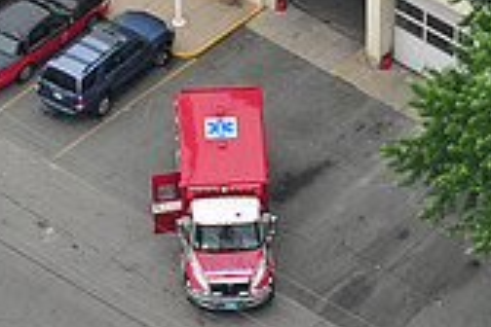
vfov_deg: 1.7
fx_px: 10947
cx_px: 12
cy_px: -180
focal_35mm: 803
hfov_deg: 2.6
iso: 400
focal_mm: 155
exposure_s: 1/1600
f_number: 4
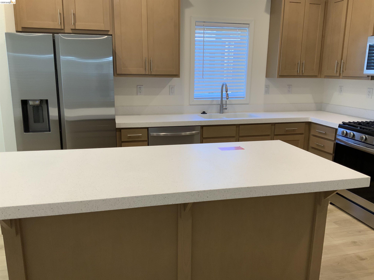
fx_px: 313
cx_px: 187
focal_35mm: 29
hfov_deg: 61.7
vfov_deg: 48.2
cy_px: 140
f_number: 1.8
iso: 64
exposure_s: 1/120
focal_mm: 3
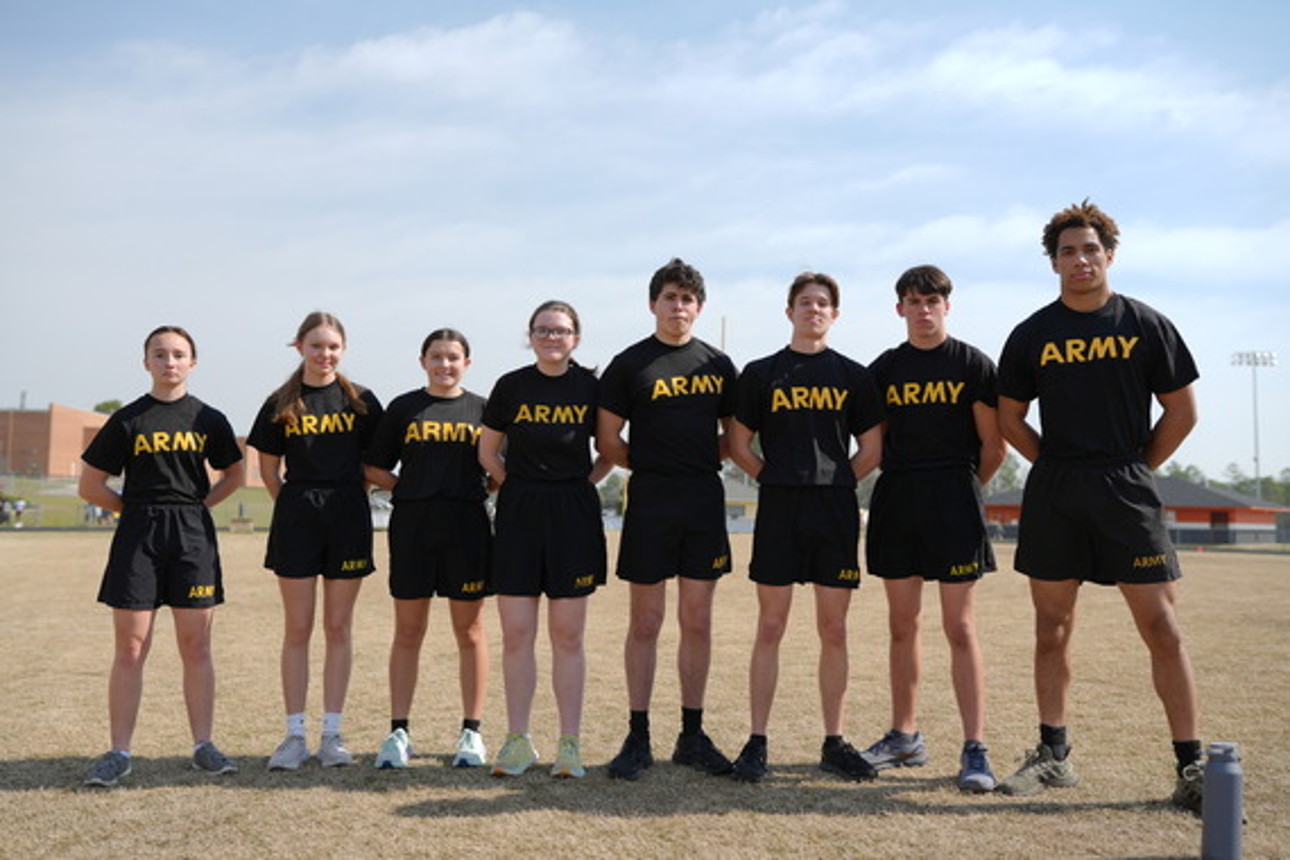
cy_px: 430
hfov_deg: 54.4
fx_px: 1254
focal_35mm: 35
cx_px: 645
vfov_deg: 37.9
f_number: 2.8
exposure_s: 1/1600
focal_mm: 35
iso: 80
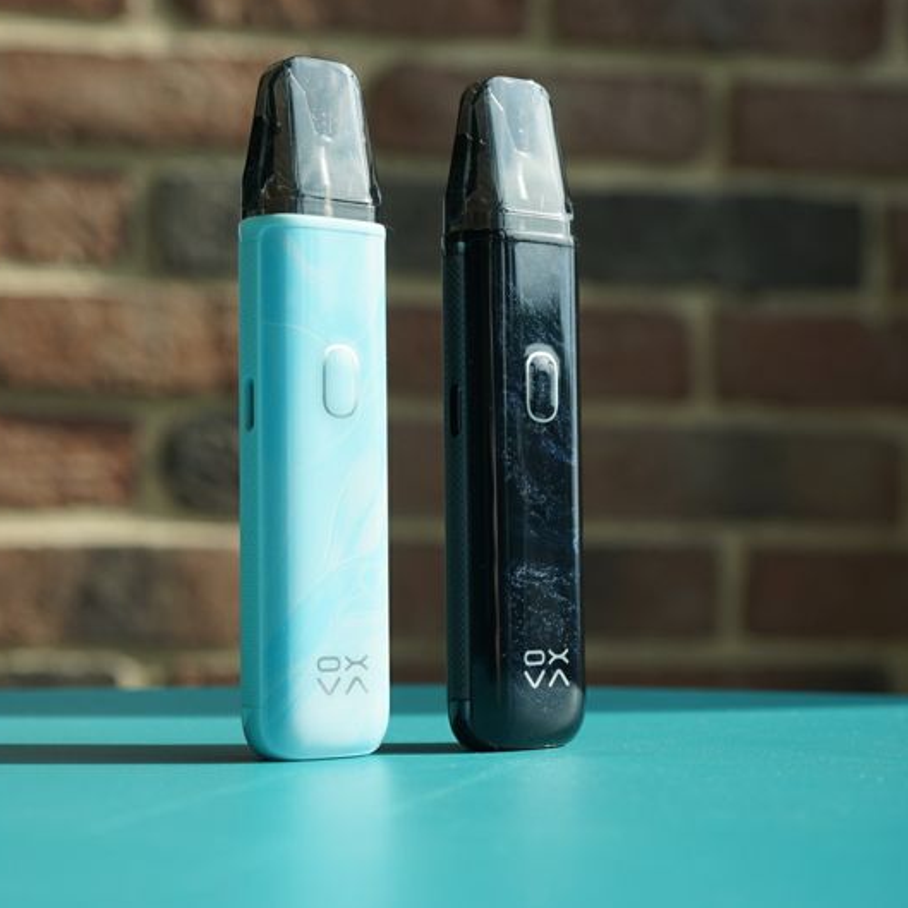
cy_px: 454
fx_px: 1870
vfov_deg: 27.3
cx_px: 366
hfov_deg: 27.2
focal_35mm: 63
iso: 100
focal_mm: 49
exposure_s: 1/125
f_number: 8
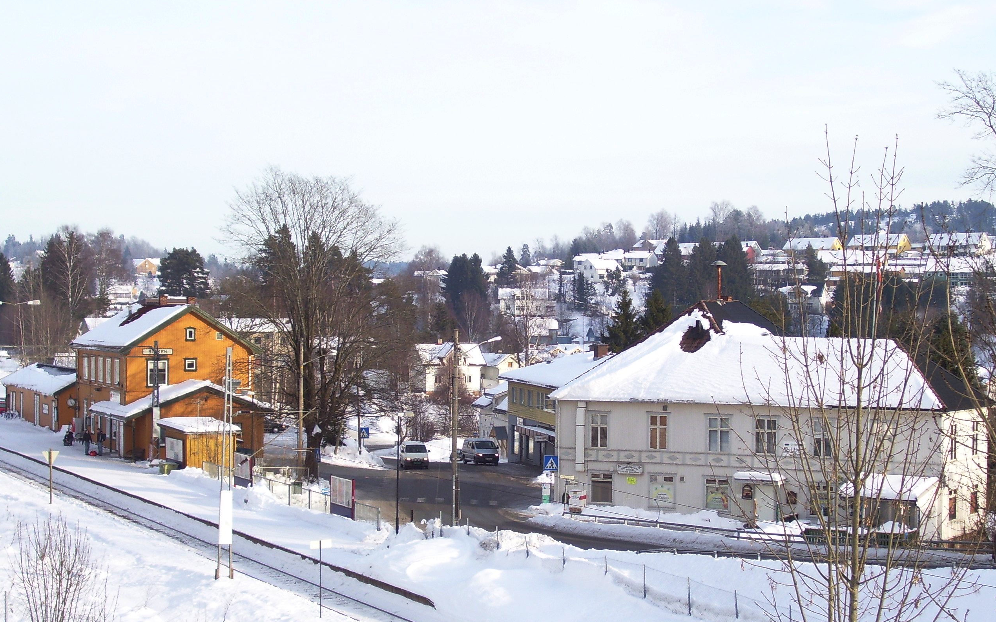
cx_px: 492
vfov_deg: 18.3
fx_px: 1927
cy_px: 333
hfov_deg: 29.0
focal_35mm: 71
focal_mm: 10.8
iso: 80
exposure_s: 1/350
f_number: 3.6
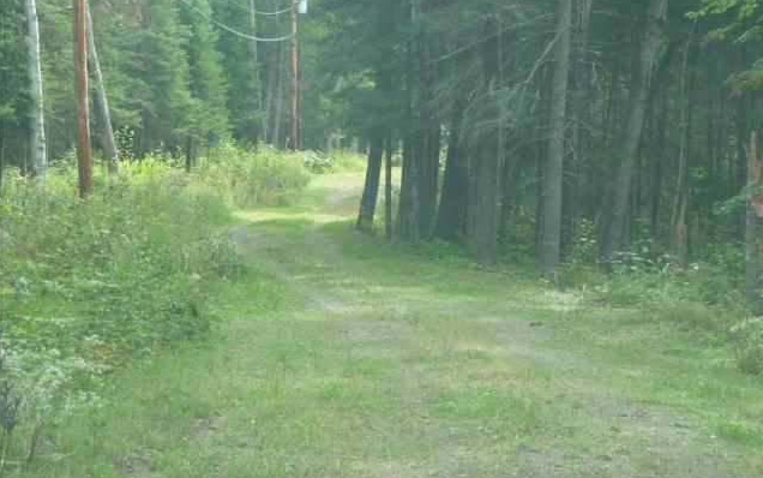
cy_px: 225
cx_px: 382
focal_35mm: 97
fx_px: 2018
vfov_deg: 13.5
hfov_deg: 21.4
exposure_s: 1/50
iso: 100
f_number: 4.5
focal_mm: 11.3
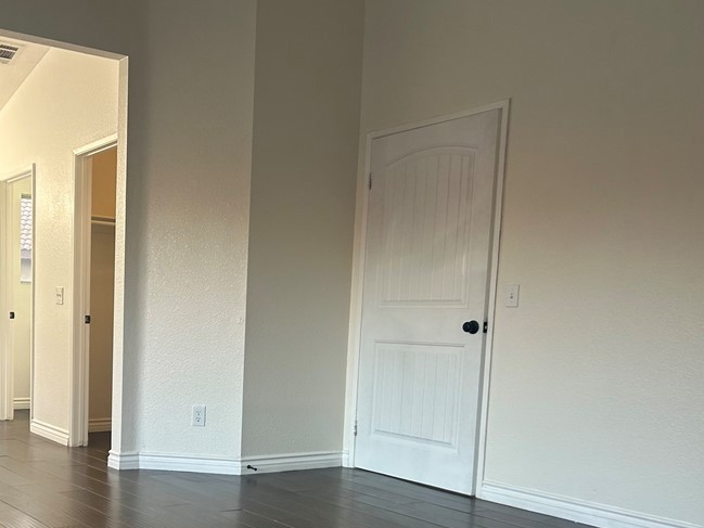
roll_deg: -1.2
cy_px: 397
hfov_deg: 43.9
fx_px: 834
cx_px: 156
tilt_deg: -6.3
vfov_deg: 34.4
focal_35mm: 41
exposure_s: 1/60
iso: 80
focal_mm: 5.7
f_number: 1.5
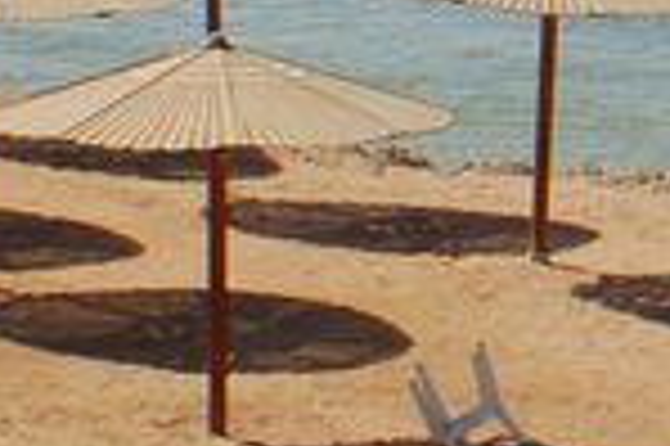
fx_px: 6897
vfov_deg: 3.7
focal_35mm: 371
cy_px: -401
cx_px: 1039
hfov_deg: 5.5
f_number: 8
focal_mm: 46
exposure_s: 1/500
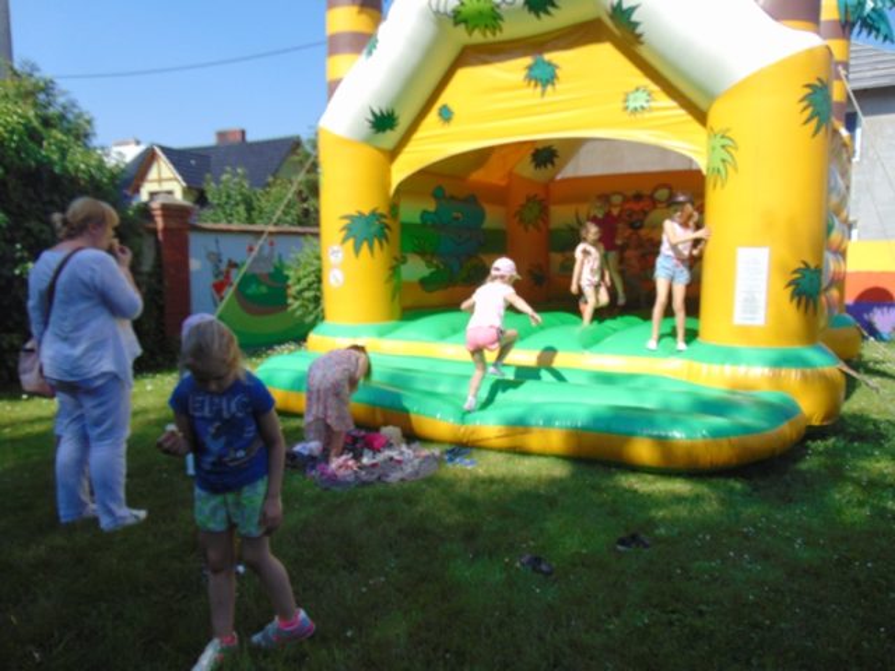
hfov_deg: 69.4
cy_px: 336
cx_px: 448
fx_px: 646
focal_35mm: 25
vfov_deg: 54.9
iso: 80
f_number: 3
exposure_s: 1/800
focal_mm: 4.5
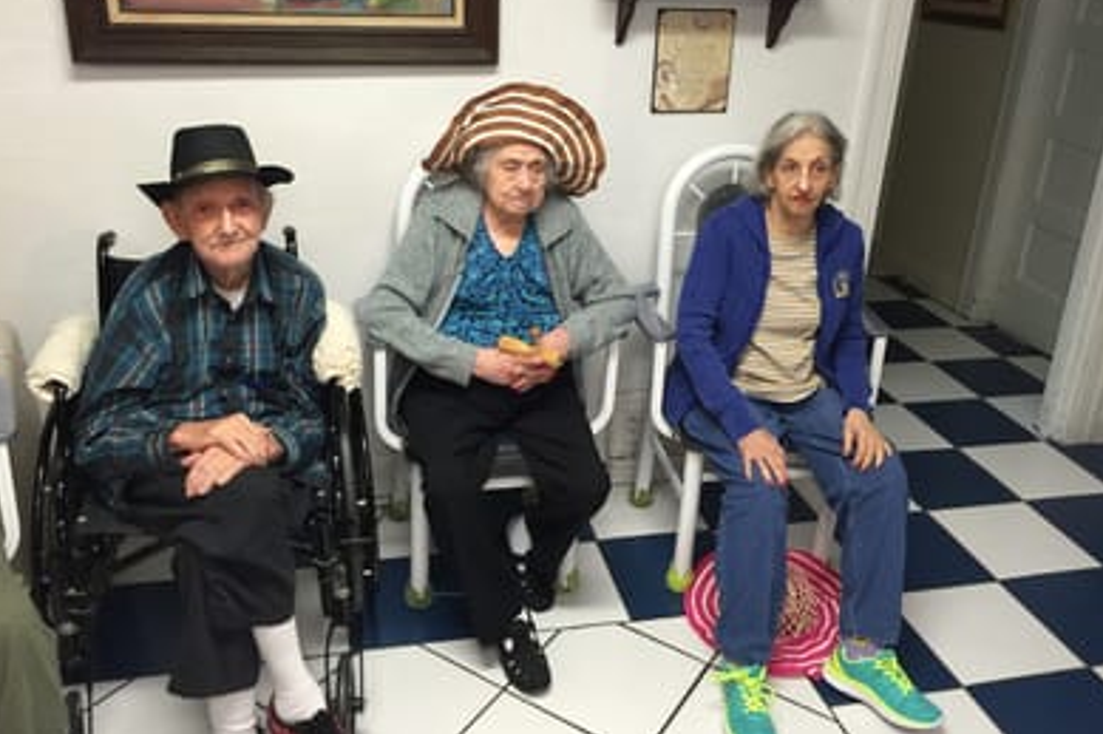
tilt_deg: -22.5
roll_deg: -2.5
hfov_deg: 60.3
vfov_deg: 42.2
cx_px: 544
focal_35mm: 31
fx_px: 949
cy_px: 315
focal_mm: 4.15
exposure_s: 1/15
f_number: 2.2
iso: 64
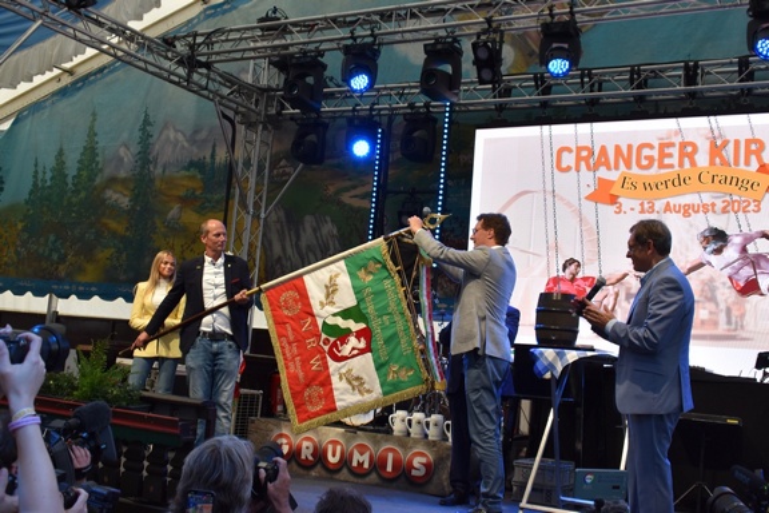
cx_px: 384
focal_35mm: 42
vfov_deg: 31.9
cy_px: 256
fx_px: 897
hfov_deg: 46.4
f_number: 6.3
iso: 400
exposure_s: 1/160
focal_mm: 28
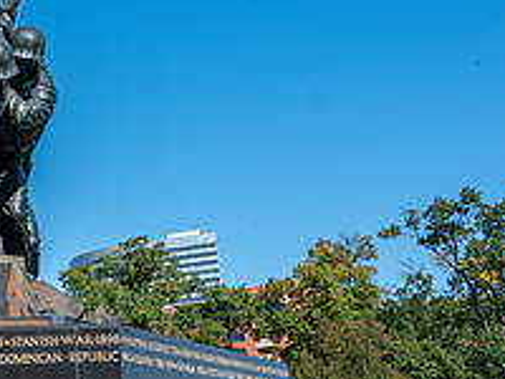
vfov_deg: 21.8
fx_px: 977
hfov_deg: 27.1
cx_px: -20
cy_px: 117
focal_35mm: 67
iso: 400
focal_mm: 24
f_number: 18
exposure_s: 1/200
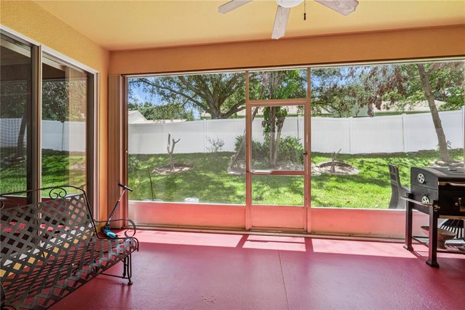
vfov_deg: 73.7
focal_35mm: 16
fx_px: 207
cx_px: 232
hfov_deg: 96.8
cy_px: 155
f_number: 9
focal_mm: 16
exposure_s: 1/125
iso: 400
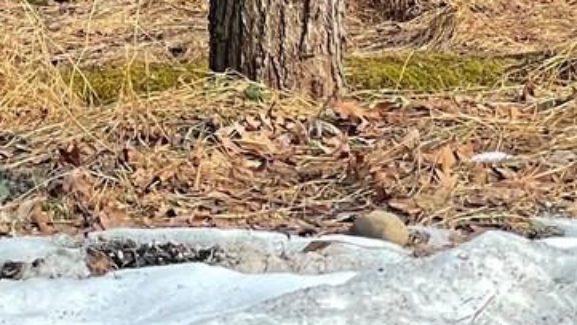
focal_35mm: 251
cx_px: 101
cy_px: -564
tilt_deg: -7.0
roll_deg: +2.9
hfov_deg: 8.6
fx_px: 3840
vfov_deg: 4.7
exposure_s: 1/99
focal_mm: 6
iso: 64
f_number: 2
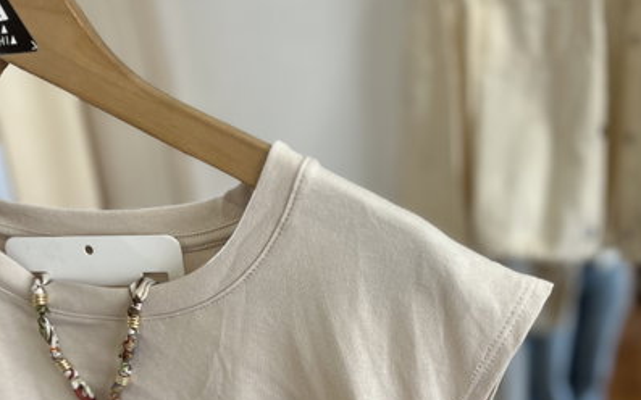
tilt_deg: -24.6
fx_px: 646
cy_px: 388
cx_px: 321
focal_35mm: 37
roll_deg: +6.5
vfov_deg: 32.1
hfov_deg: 52.8
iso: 80
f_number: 1.5
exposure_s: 1/121
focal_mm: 5.7
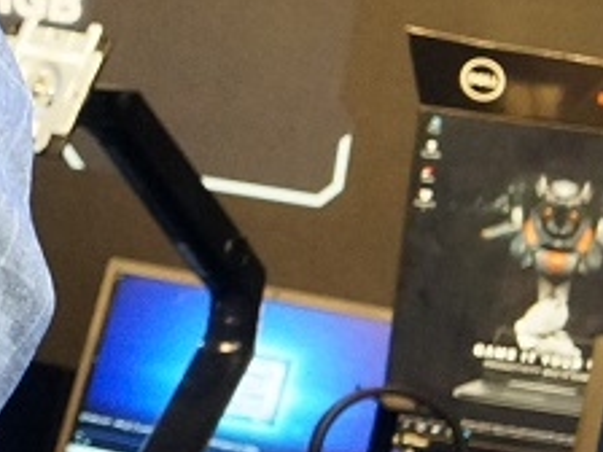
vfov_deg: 4.6
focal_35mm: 322
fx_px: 5609
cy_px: 54
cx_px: -896
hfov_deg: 5.9
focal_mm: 34
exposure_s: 1/60
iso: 1600
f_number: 4.5
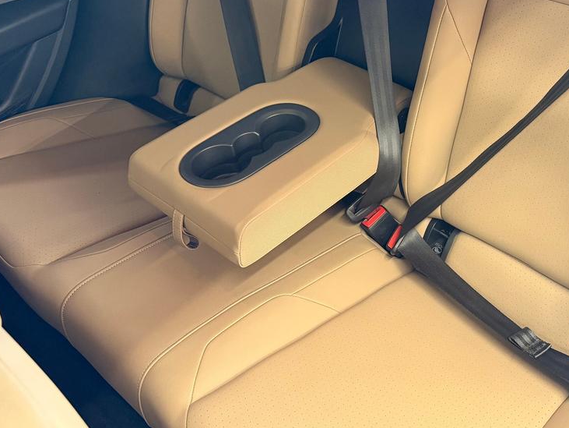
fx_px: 691
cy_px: 129
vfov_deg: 33.9
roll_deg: +4.2
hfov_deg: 43.7
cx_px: 405
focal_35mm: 42
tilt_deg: -37.2
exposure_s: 1/60
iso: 400
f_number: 1.78
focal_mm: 6.76
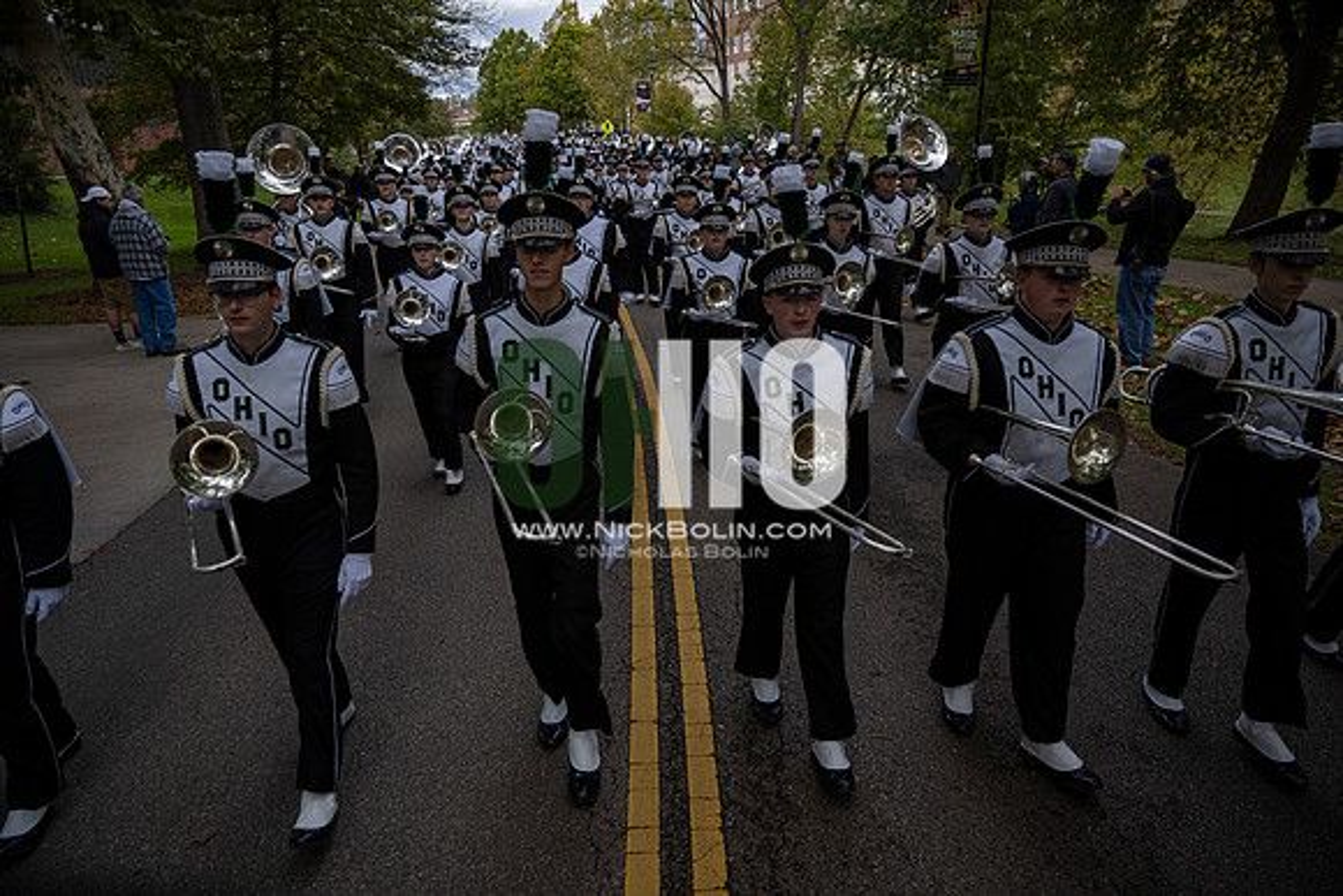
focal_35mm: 24
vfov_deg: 53.2
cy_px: 448
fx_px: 896
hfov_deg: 73.7
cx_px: 672
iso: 100
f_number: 4
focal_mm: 24
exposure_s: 1/1000
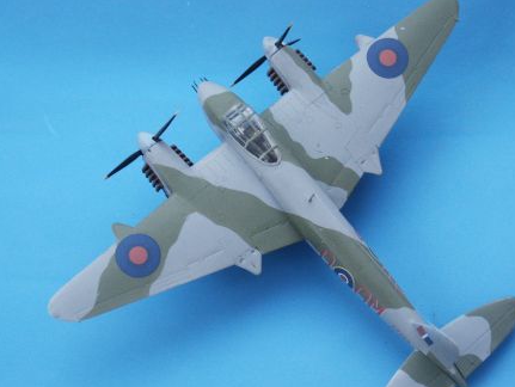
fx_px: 1400
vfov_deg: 15.7
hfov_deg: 20.8
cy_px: 211
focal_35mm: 94
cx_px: 269
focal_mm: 15.54
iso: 200
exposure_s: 1/30
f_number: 3.6
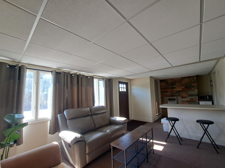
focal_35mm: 14
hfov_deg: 101.9
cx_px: 120
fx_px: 91
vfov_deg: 85.7
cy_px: 86
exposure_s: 1/40
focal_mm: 1.74
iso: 50
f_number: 2.2
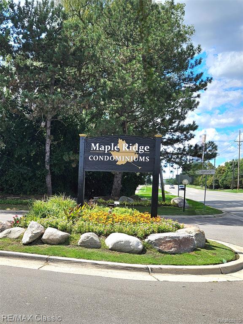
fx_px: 215
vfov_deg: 73.9
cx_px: 122
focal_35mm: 23
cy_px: 162
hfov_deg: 58.9
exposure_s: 1/2500
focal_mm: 5.4
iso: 25
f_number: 1.8
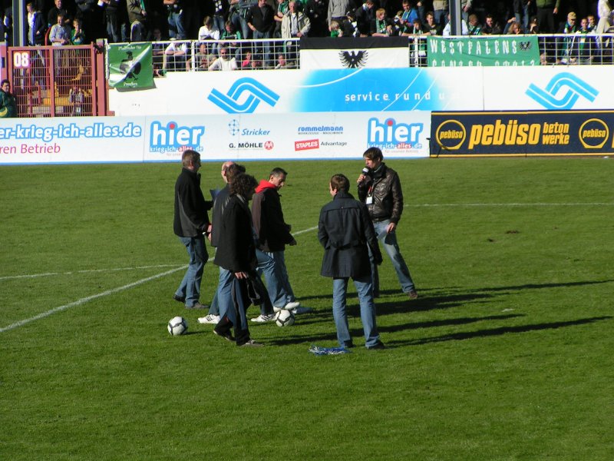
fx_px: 4381
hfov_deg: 8.0
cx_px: 307
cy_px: 230
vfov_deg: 6.0
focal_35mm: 247
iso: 50
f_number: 5.6
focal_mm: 37.8
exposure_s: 1/640
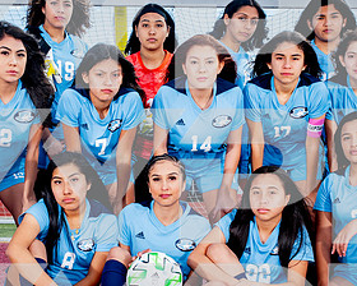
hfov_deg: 27.9
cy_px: 177
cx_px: 154
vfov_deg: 22.4
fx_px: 718
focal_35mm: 68
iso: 125
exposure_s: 1/250
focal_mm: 35
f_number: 5.6
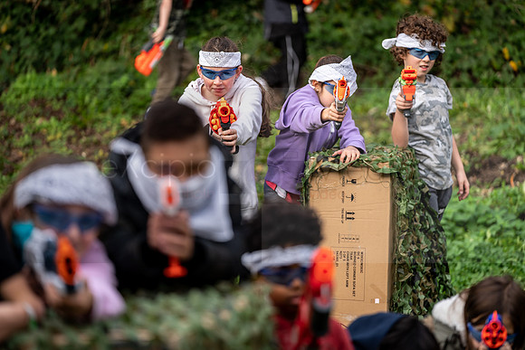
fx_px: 2185
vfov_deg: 9.2
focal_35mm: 150
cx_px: 273
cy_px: 168
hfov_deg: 13.7
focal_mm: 144
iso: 100
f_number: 2.8
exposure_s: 1/400
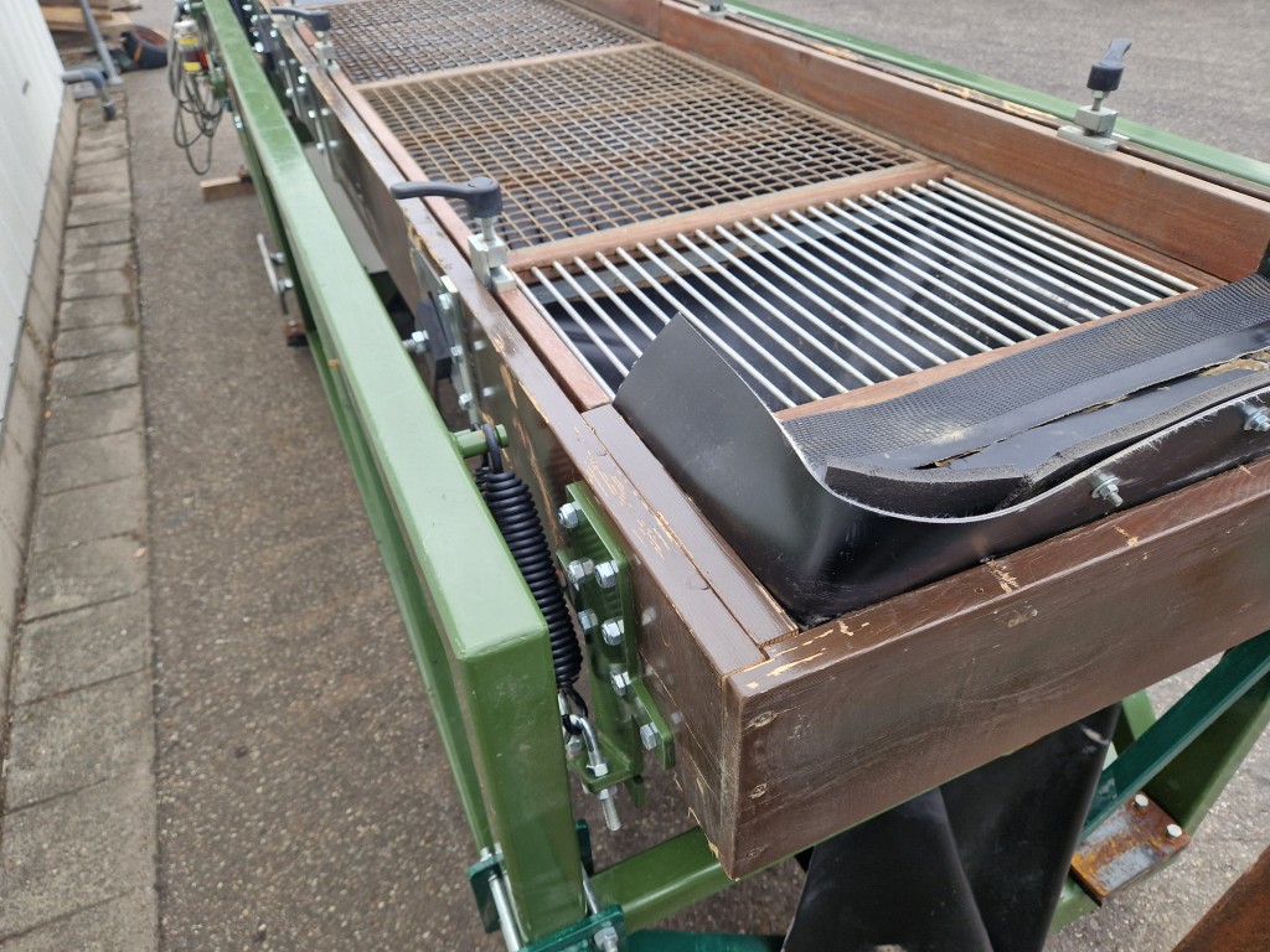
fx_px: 844
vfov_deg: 58.9
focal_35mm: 23
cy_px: 476
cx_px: 635
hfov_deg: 73.9
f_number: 1.8
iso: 50
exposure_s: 1/180
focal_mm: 5.4
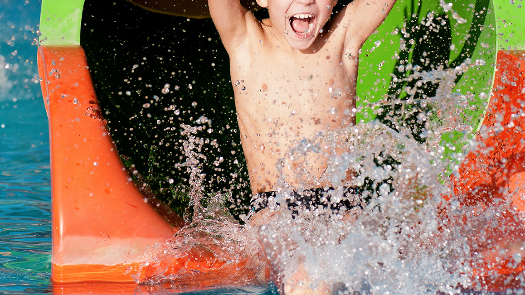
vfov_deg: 5.3
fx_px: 3170
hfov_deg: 9.5
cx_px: 327
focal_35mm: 228
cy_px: 111
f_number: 5
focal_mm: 105
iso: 320
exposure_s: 1/1000
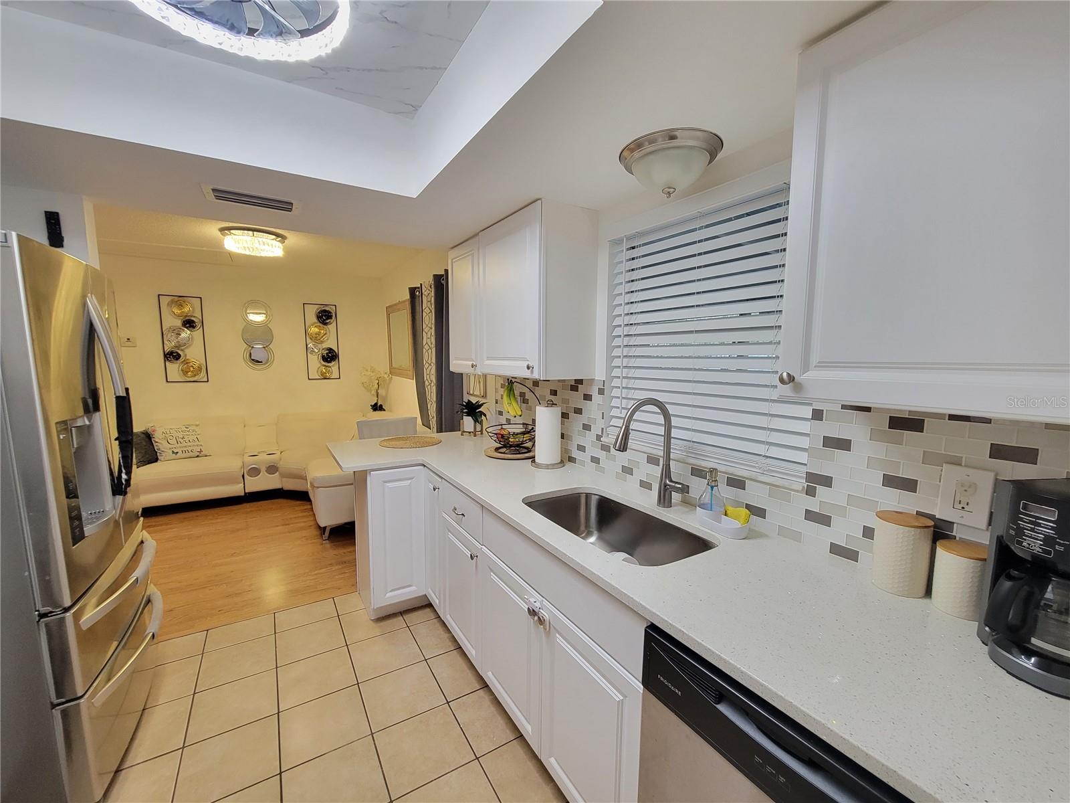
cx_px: 535
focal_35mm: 13
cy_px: 402
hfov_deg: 106.2
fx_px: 402
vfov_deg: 89.9
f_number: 2.2
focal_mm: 2.2
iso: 320
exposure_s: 1/40
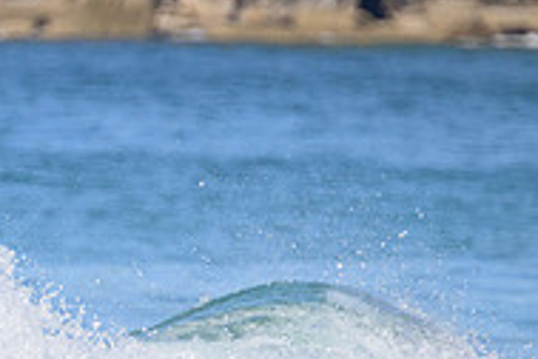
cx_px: -250
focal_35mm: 1873
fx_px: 27989
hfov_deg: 1.1
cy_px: 420
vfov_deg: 0.7
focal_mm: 610
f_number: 11
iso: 1100
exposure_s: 1/2000
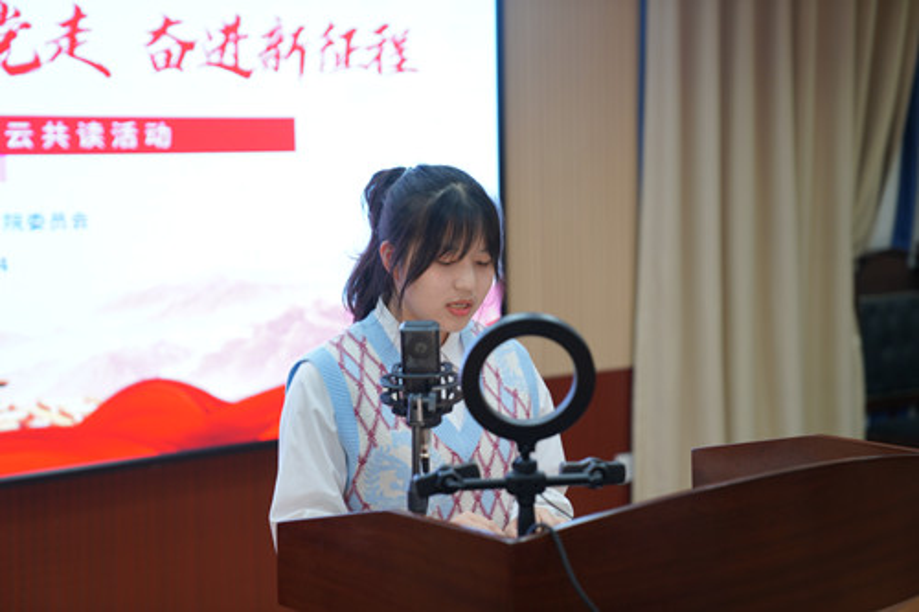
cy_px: 306
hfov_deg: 28.9
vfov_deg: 19.4
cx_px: 460
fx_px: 1786
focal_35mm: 70
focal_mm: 70
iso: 250
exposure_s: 1/80
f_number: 2.8
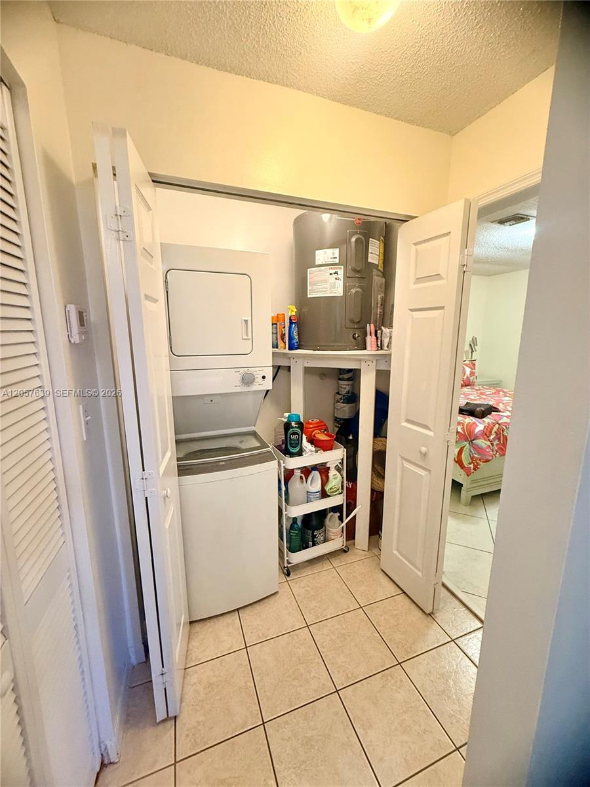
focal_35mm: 14
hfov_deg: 85.7
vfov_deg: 102.1
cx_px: 295
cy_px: 394
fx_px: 318
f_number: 2.2
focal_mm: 2.22
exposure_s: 1/60
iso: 400
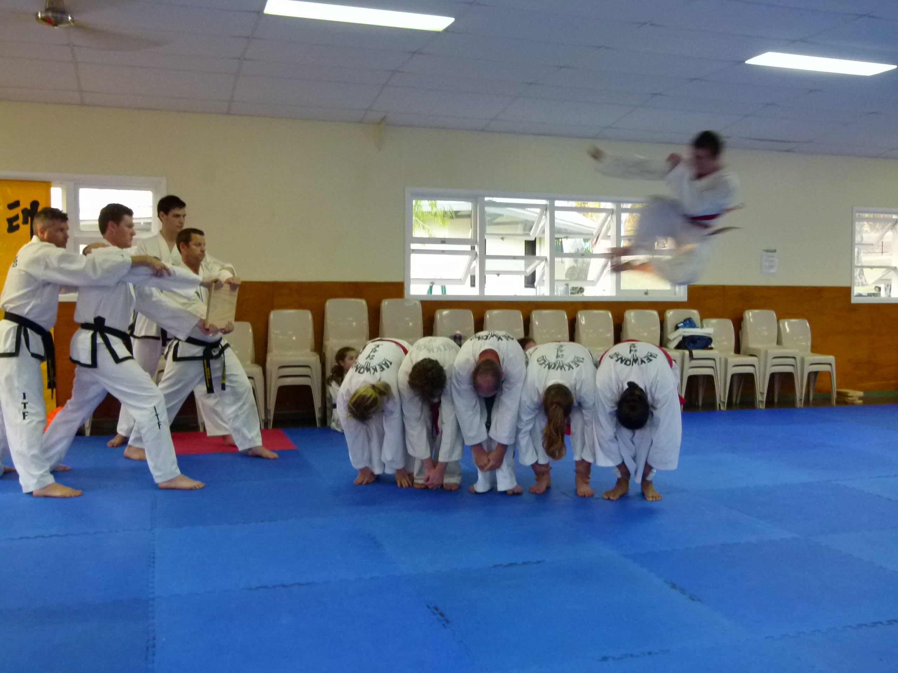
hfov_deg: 54.0
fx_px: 882
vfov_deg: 41.8
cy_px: 336
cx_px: 449
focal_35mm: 34
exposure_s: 1/30
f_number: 3
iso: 400
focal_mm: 6.1
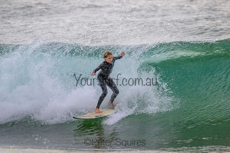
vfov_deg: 1.3
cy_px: 63
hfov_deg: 2.0
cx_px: 119
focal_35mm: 1021
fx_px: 6527
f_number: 11
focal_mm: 800
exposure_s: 1/2000
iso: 1600
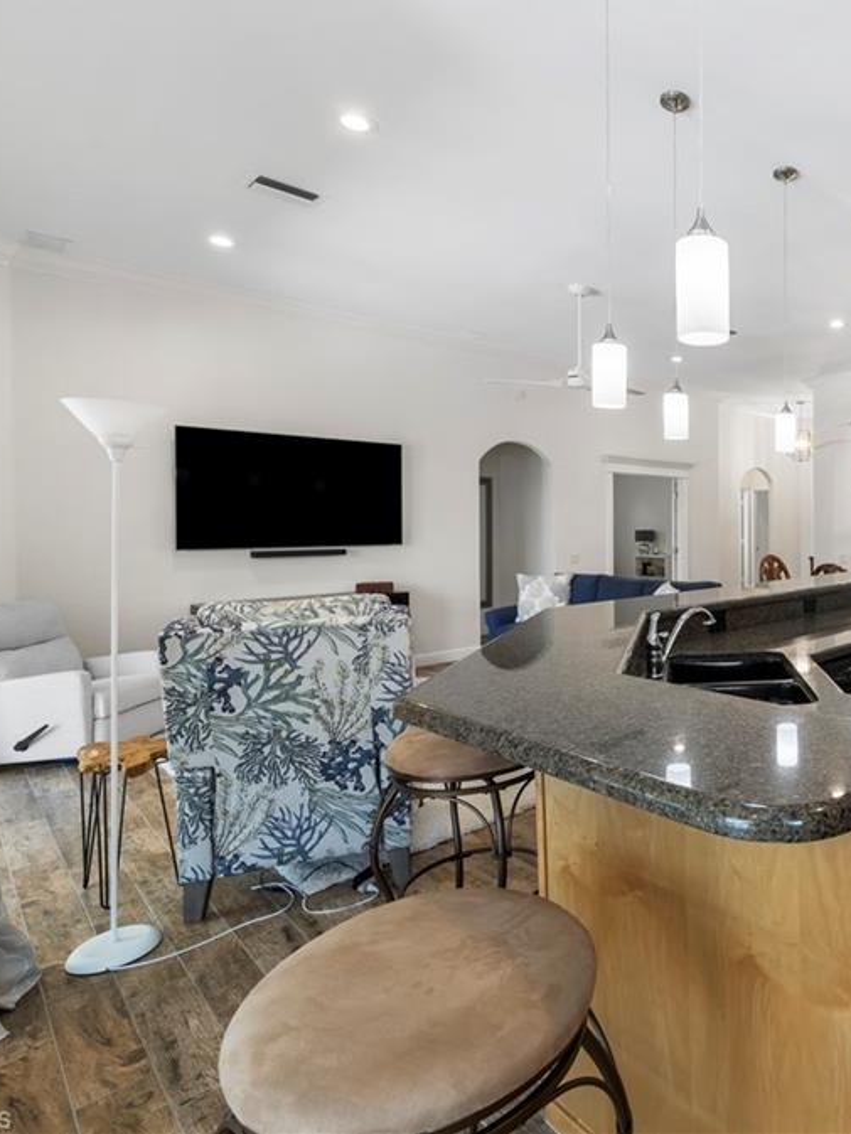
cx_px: 757
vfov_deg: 84.7
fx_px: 623
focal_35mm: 19
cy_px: 561
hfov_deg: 59.2
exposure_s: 1/15
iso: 320
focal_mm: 13
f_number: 7.1
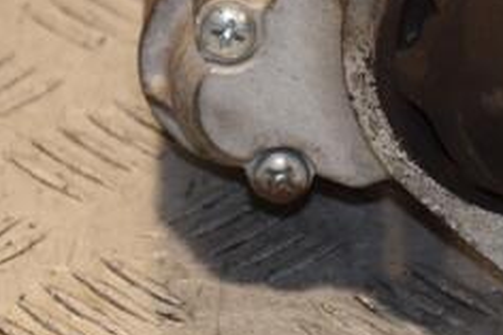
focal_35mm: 401
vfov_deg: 3.4
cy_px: 75
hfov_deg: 5.1
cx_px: 382
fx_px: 5603
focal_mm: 105
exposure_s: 1/160
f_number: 5.6
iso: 800
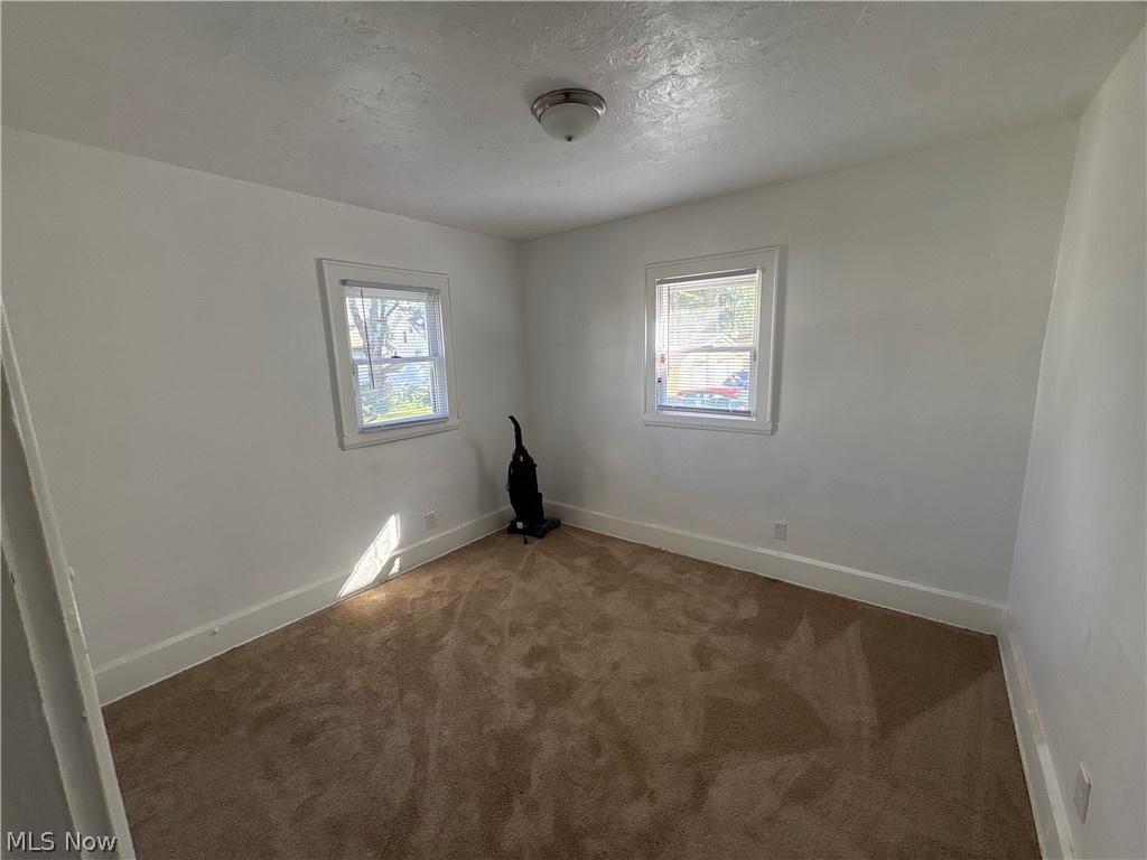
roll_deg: +2.5
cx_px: 574
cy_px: 430
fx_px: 464
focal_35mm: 14
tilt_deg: -10.7
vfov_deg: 85.7
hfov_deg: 102.1
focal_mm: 2.22
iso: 100
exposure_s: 1/133
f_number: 2.2
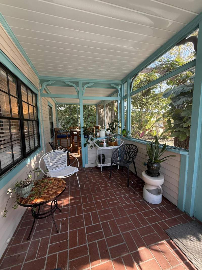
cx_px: 101
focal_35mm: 14
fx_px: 109
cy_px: 135
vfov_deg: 102.1
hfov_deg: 85.7
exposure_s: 1/99
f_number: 2.2
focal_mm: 2.22
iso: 125
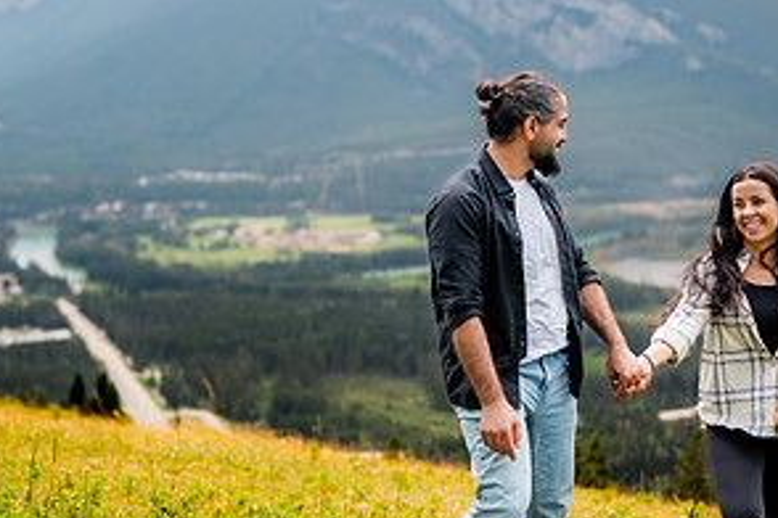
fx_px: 1491
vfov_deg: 19.7
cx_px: 495
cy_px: 213
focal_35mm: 69
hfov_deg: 29.1
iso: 200
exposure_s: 1/8000
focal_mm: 35
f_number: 2
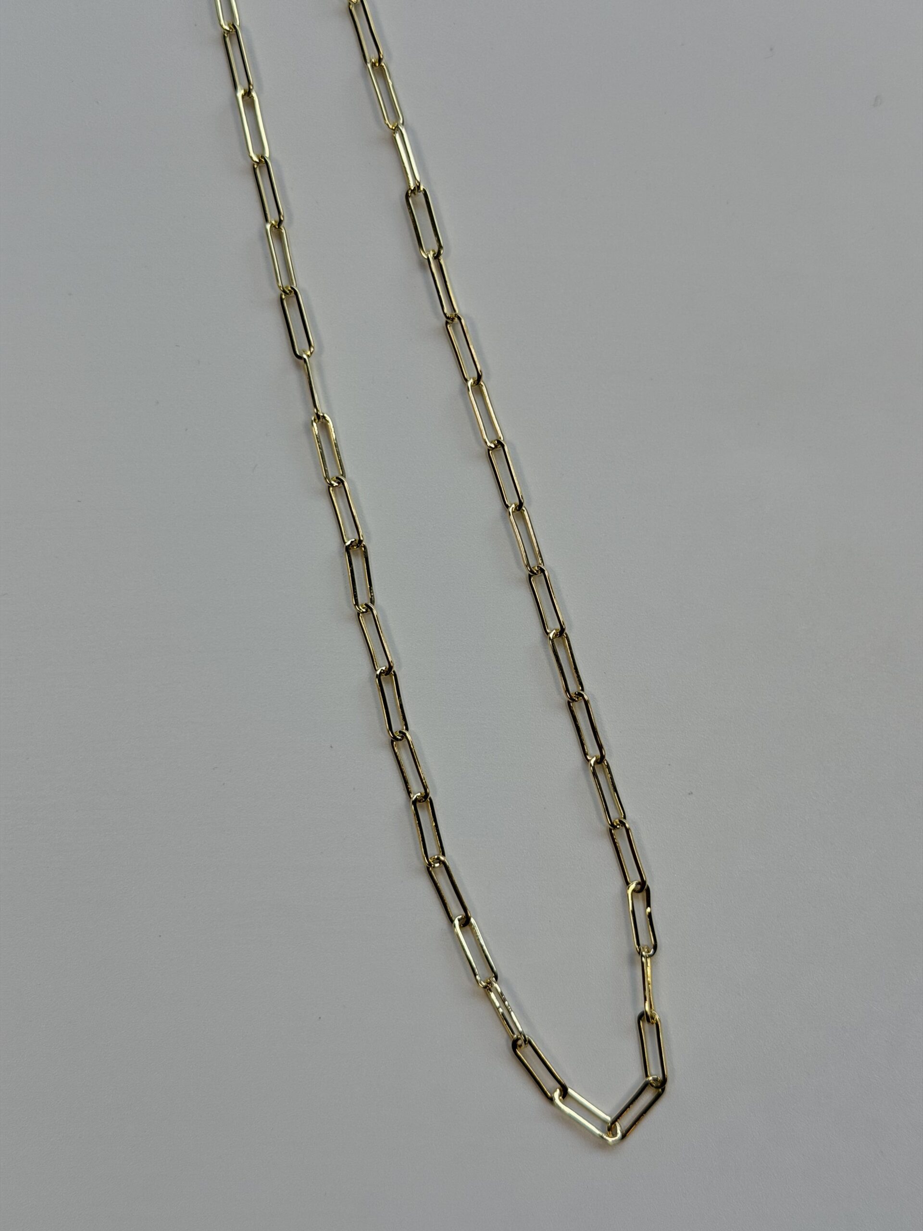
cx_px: 462
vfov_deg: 39.7
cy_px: 616
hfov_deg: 30.3
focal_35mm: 48
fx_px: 1706
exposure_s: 1/411
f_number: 1.78
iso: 64
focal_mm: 6.76
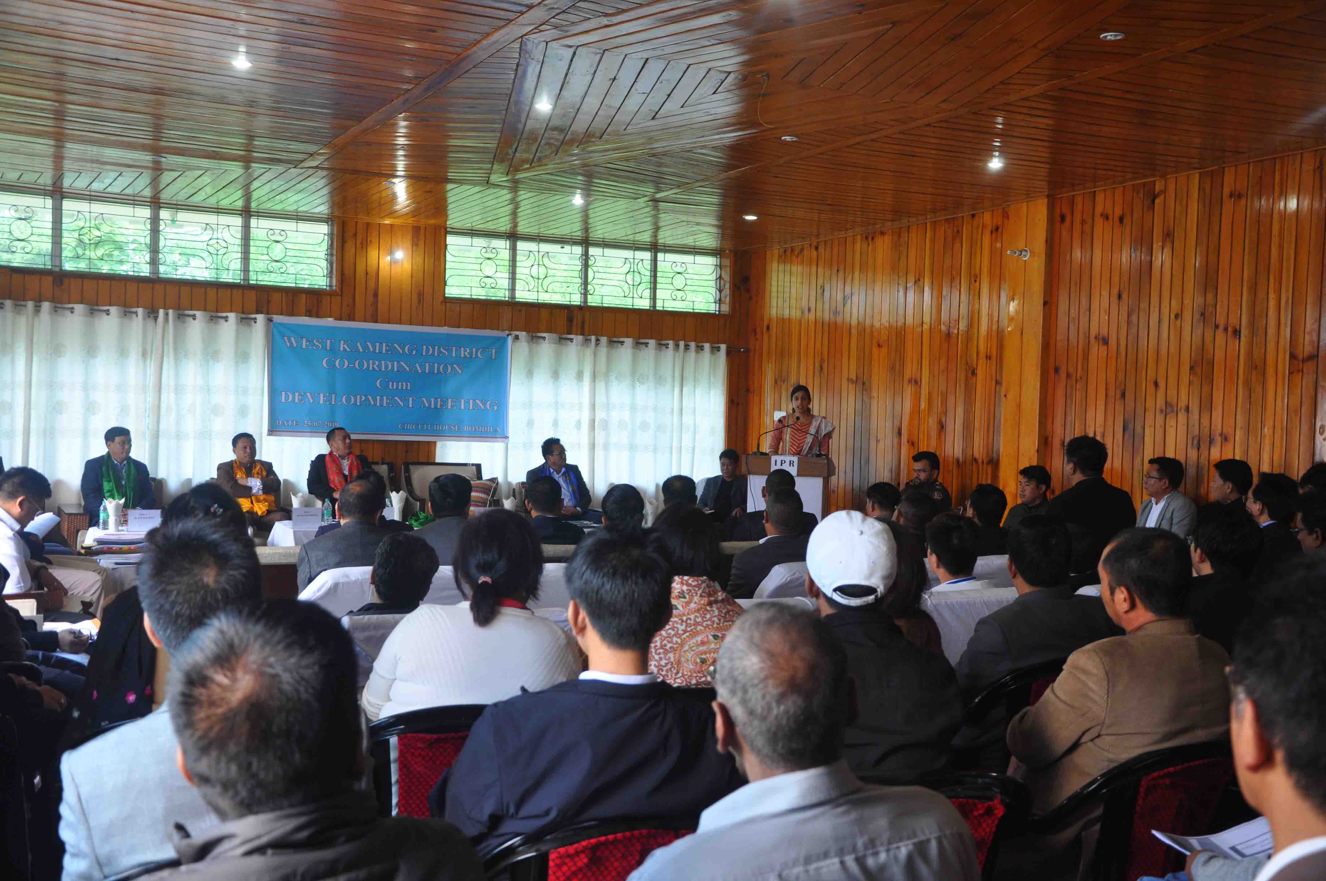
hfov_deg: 49.6
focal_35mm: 39
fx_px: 1435
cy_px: 440
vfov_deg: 34.1
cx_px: 663
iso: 400
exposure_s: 1/25
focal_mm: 26
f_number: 4.5
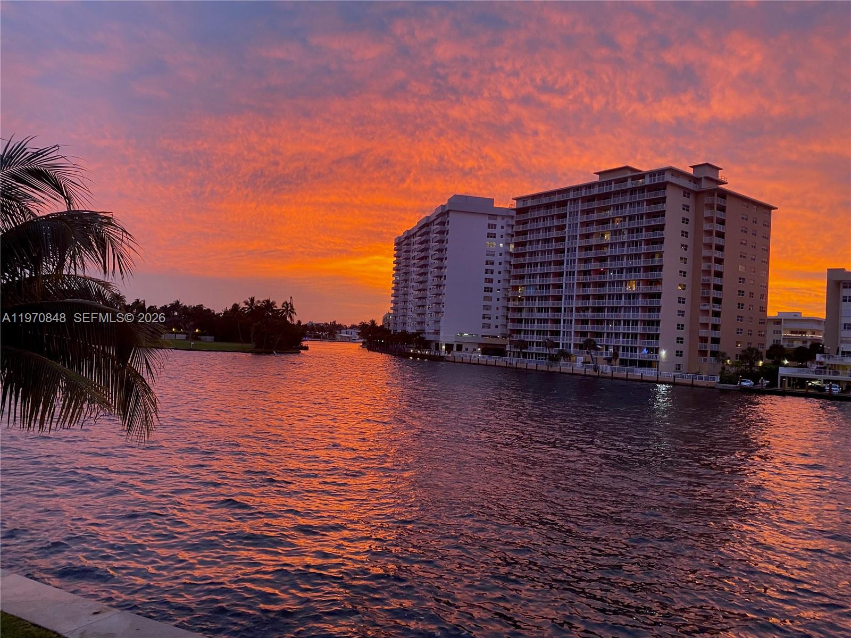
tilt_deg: +0.1
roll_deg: -3.5
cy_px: 319
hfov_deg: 67.3
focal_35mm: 26
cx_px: 426
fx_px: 639
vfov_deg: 53.1
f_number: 1.8
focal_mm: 4.25
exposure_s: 1/60
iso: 125
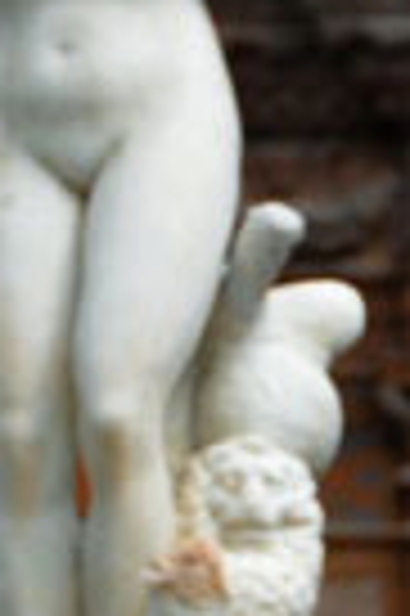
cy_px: -175
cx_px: -223
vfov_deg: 3.4
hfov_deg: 2.2
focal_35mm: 613
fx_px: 10498
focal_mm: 90
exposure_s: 1/500
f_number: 5.3
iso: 400
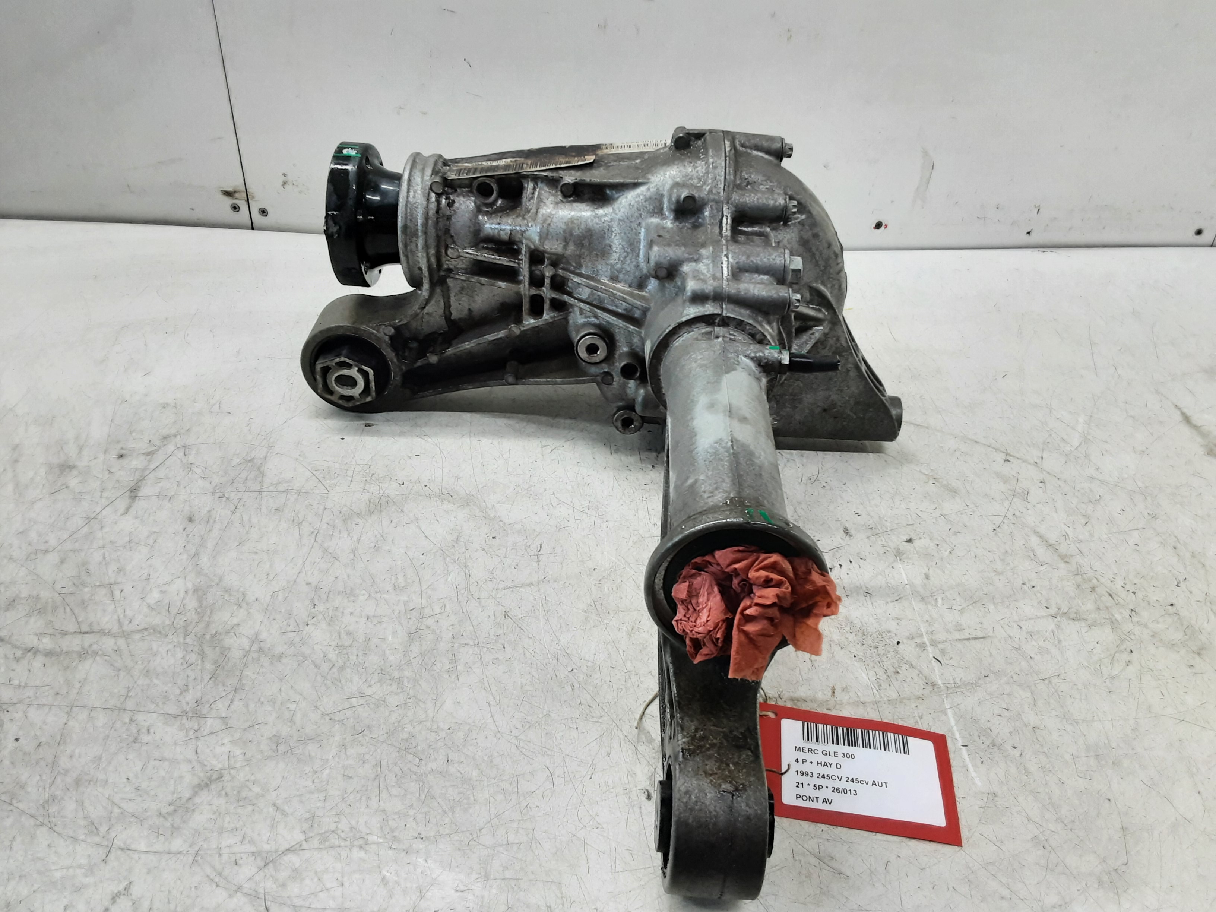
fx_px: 948
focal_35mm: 27
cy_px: 456
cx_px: 608
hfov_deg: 65.3
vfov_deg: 51.4
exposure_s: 1/50
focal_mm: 2.91
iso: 100
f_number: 1.9
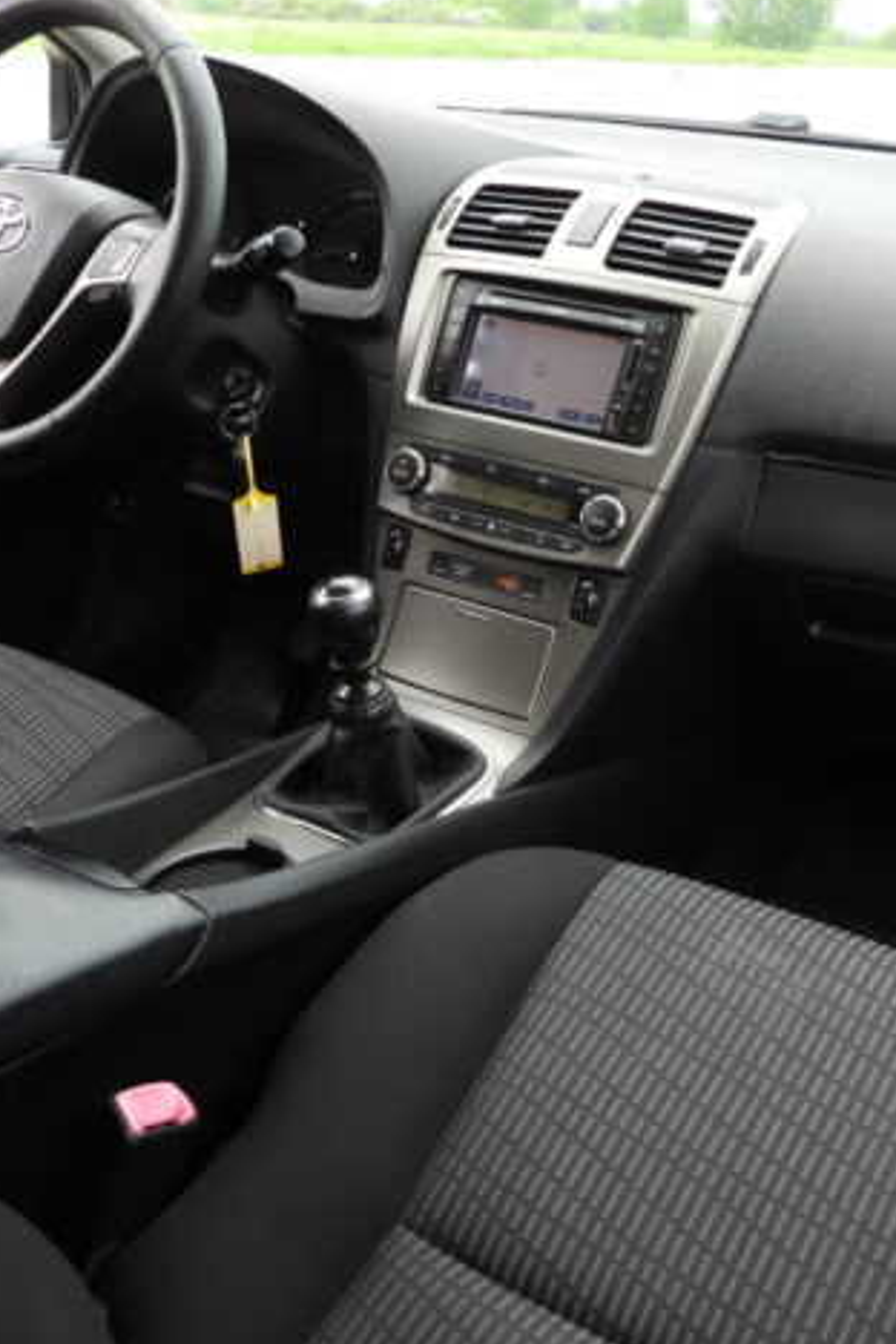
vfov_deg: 50.7
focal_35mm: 38
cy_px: 675
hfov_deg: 35.0
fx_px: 1419
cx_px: 494
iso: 100
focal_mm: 4.3
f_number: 2.8
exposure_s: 1/160
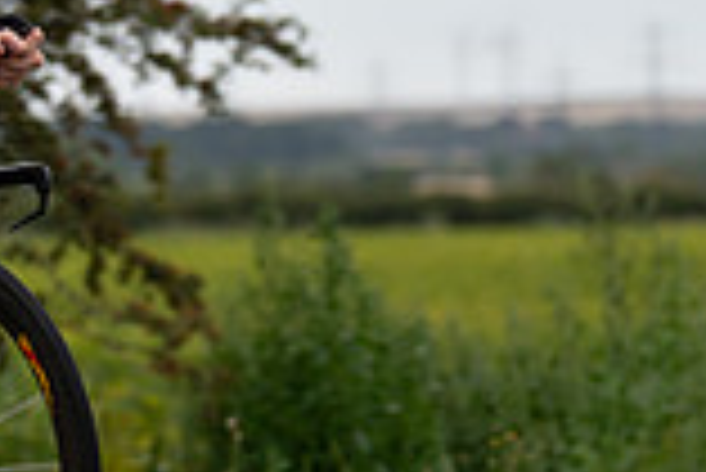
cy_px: -79
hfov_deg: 5.6
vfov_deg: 3.8
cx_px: -337
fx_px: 7165
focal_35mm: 365
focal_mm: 99
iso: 500
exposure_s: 1/800
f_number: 2.8
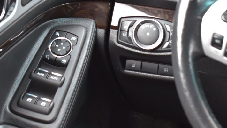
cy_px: 50
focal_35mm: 104
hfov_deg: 20.6
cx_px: 118
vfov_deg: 11.6
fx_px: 626
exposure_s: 1/30
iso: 400
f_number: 7.1
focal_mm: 46
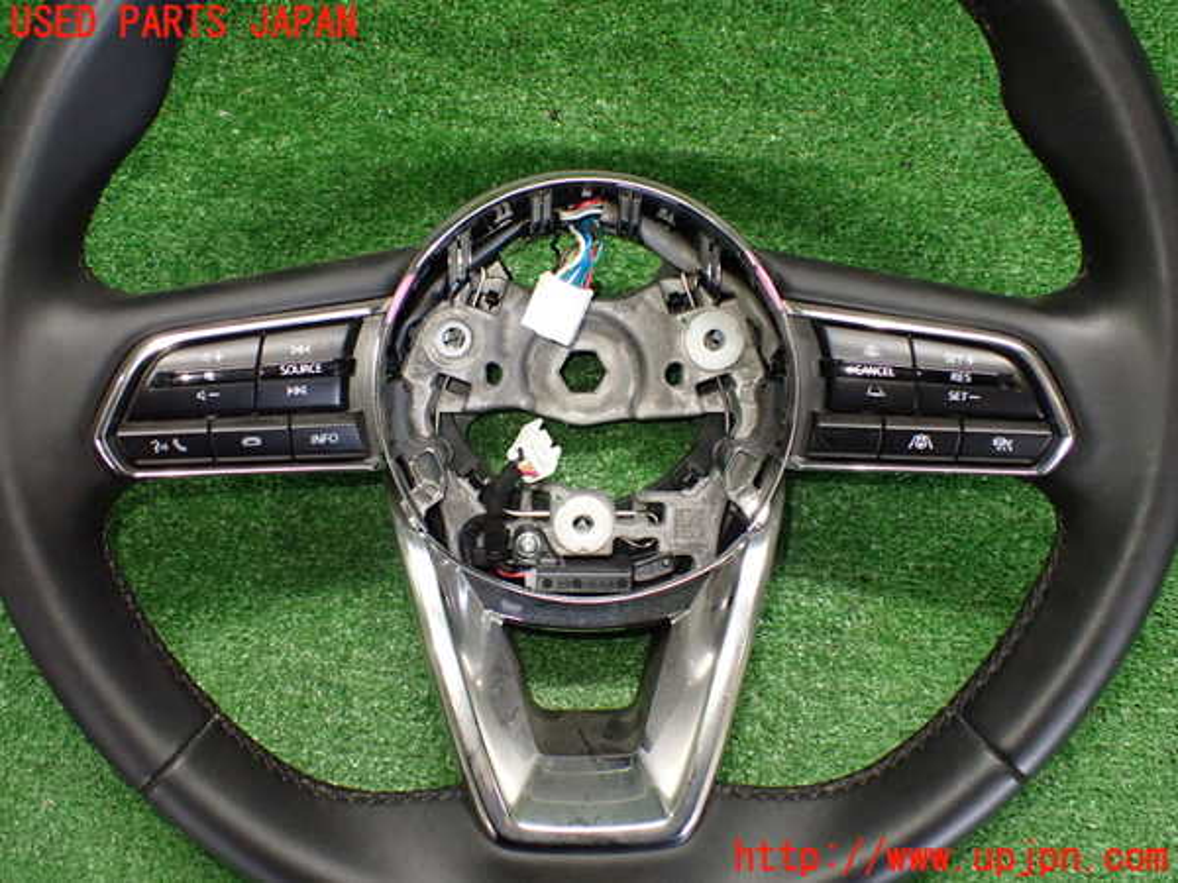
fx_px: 1021
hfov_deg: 60.0
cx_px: 589
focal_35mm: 30
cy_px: 442
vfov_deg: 46.8
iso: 800
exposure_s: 1/60
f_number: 2.3
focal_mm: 5.4
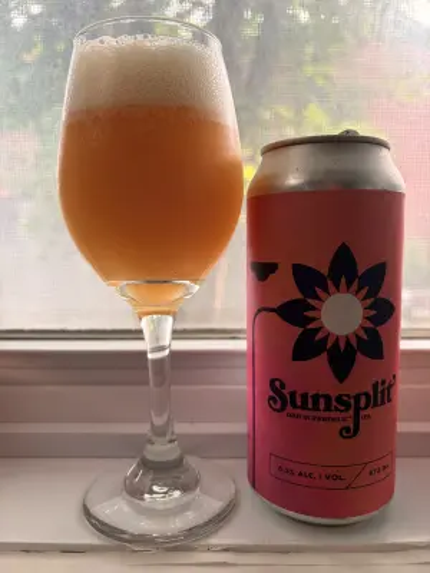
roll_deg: +1.0
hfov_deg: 53.1
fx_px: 431
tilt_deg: -7.2
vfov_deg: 67.3
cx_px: 215
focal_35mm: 26
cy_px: 286
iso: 125
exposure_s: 1/79
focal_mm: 5.96
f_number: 1.6
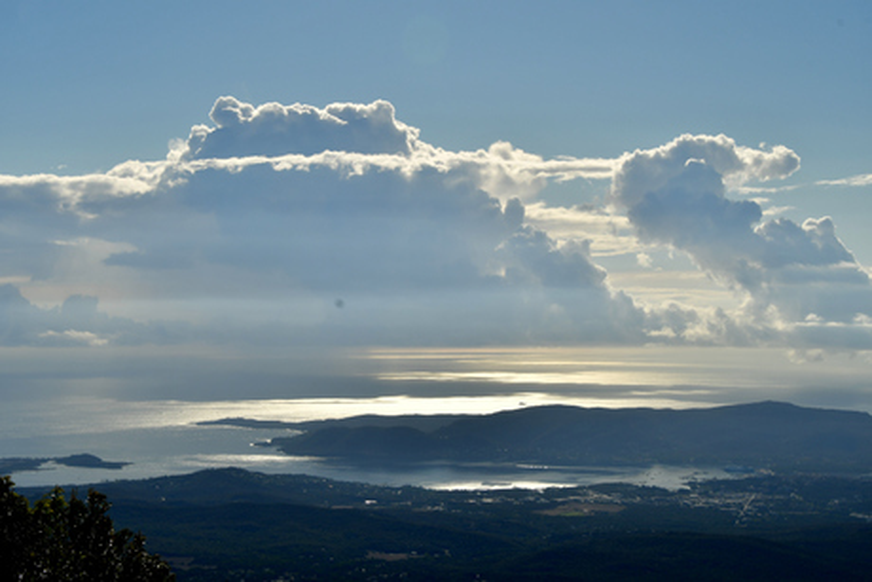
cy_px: 291
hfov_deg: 27.0
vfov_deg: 18.2
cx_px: 436
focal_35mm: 75
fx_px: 1817
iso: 100
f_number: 13
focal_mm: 50
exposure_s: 1/640
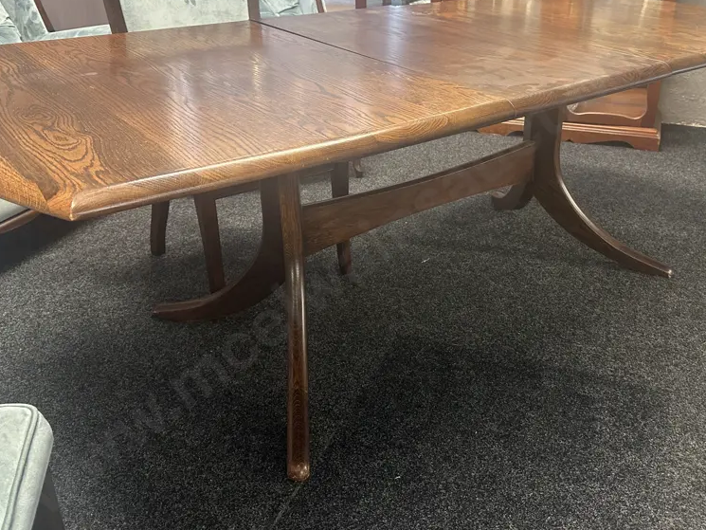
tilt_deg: -24.7
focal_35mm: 33
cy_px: 213
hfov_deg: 55.0
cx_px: 422
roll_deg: -0.8
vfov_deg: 42.8
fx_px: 673
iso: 320
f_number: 1.78
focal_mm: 6.86
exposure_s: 1/50
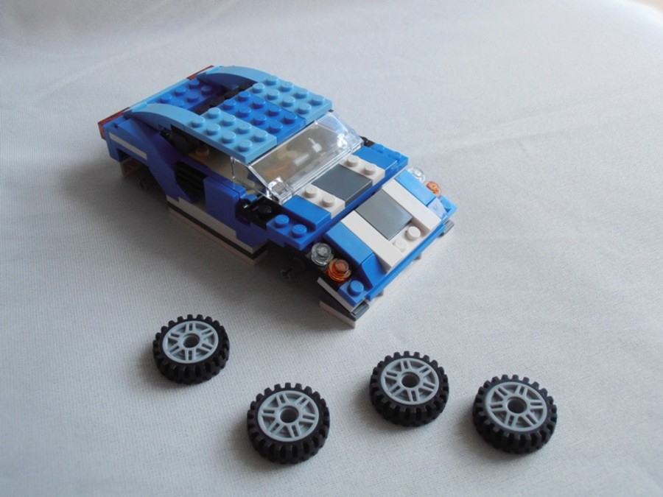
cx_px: 332
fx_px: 709
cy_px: 248
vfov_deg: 38.7
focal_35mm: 37
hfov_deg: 50.1
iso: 80
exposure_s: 1/125
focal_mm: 6.61
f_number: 3.9
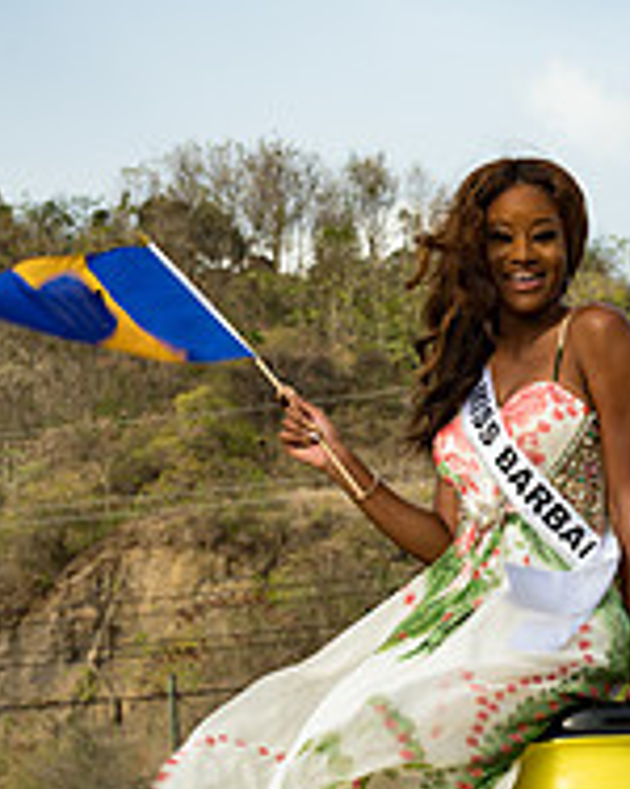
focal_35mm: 117
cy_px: 575
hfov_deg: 13.1
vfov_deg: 16.4
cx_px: 491
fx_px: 2731
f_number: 6.3
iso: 80
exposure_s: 1/160
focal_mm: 52
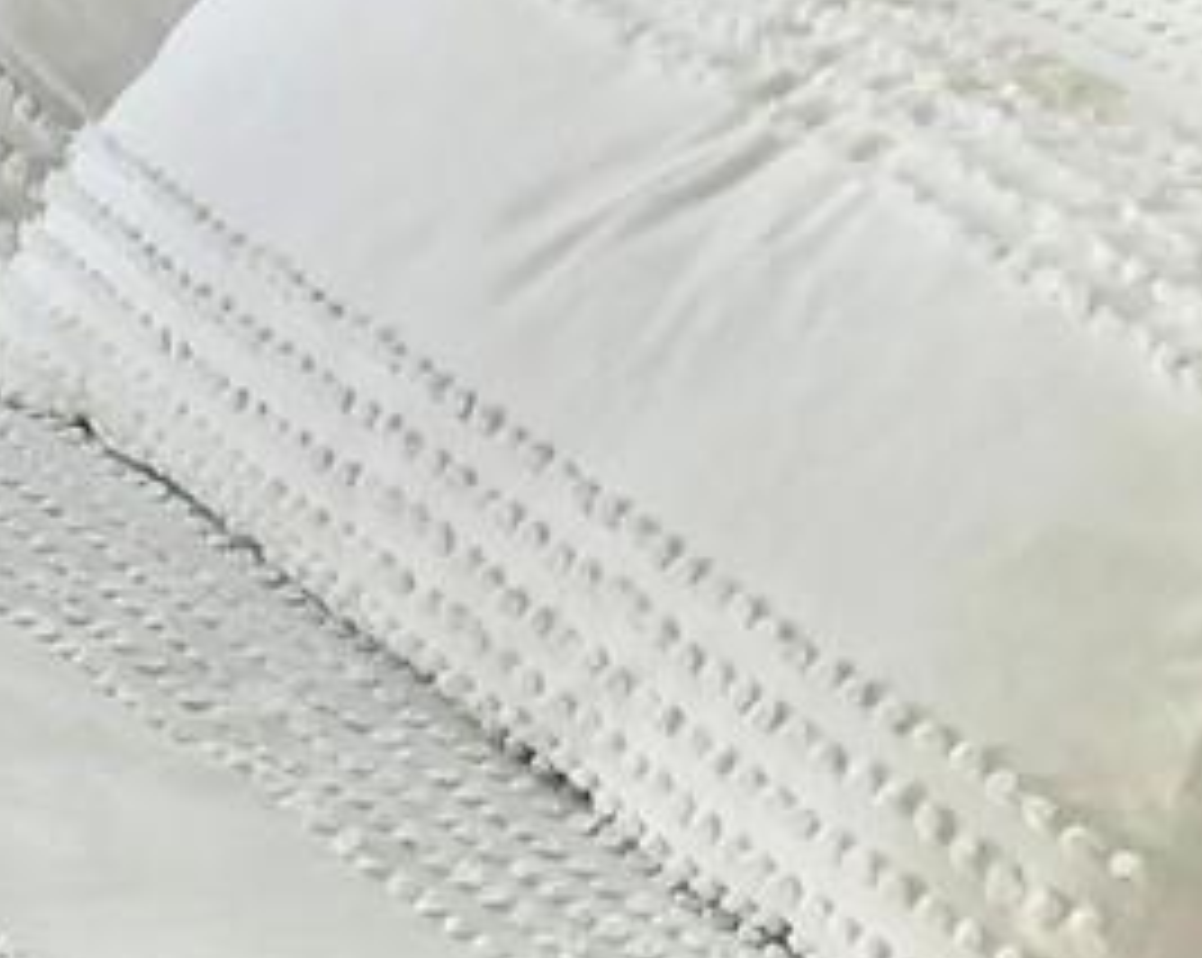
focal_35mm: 164
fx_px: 5828
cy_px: -486
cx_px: -1175
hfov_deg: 10.8
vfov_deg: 9.2
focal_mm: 3.99
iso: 25
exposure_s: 1/120
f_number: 1.8
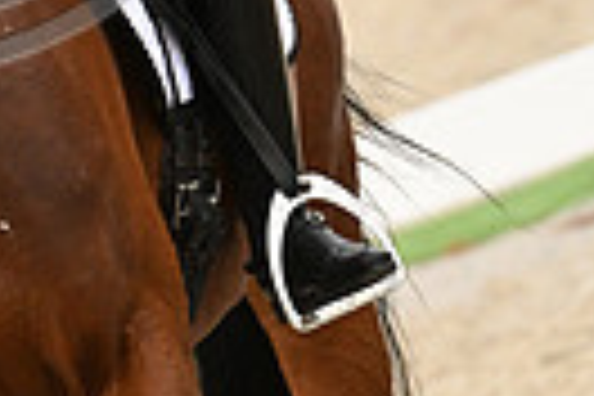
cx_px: -189
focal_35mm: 1755
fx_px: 28955
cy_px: -443
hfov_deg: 1.2
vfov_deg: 0.8
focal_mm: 400
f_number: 4.5
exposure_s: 1/1250
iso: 3200
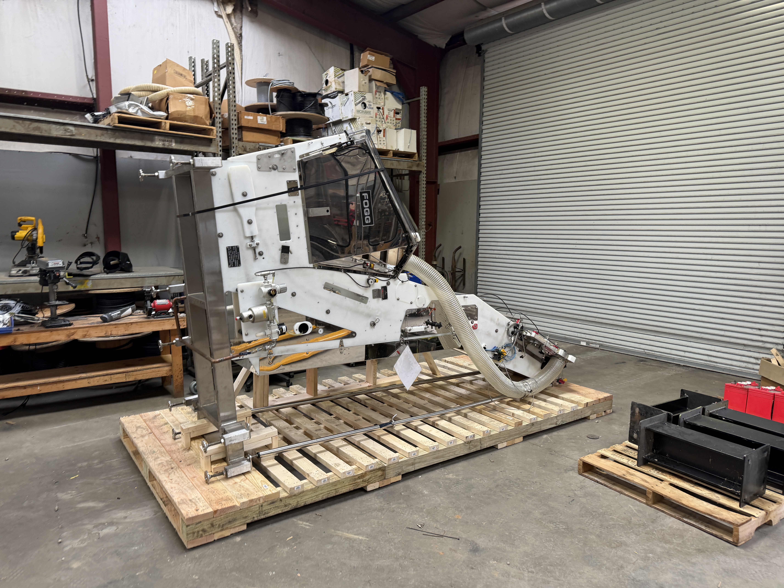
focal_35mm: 24
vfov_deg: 56.8
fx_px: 544
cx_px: 392
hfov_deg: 71.6
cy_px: 294
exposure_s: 1/60
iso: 100
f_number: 1.78
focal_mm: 6.76
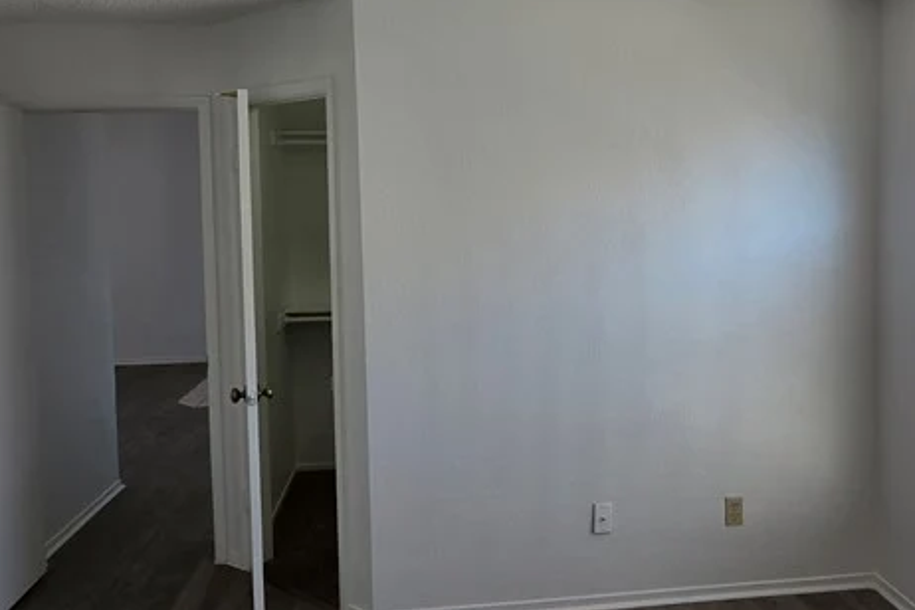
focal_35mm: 30
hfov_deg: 61.8
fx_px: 762
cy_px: 248
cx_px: 507
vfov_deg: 43.4
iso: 32
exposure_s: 1/120
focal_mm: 2.2
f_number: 1.9
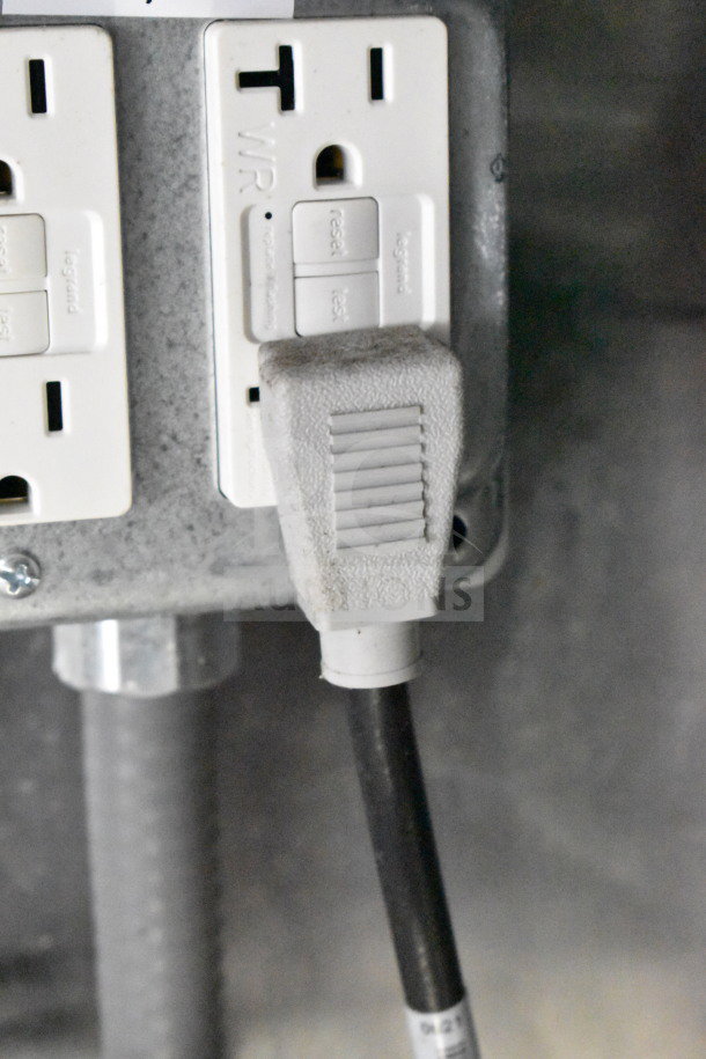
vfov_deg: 24.6
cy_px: 530
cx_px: 353
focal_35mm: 82
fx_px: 2427
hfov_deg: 16.6
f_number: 5.6
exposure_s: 1/30
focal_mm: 55
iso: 25600
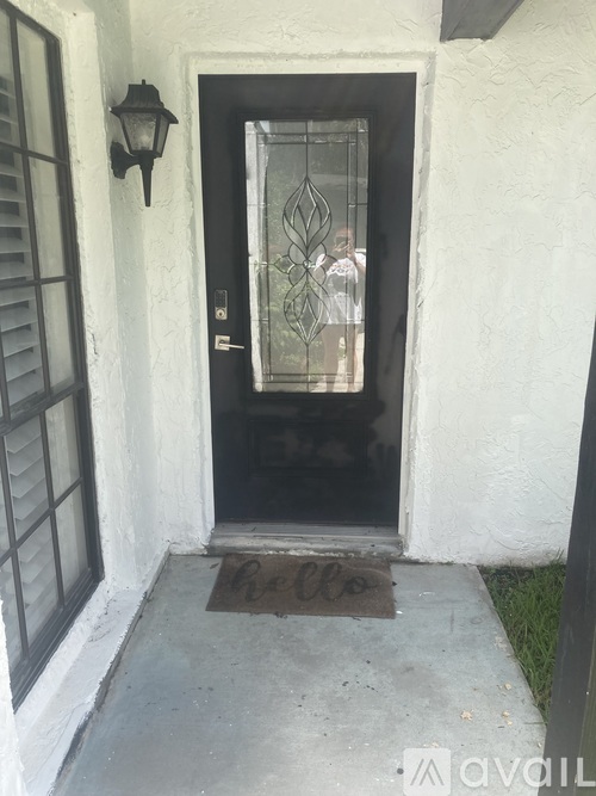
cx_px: 298
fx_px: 643
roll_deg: -0.5
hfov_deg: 49.7
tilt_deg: -12.4
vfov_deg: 63.5
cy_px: 398
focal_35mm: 28
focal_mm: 3.99
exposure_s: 1/517
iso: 20
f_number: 1.8
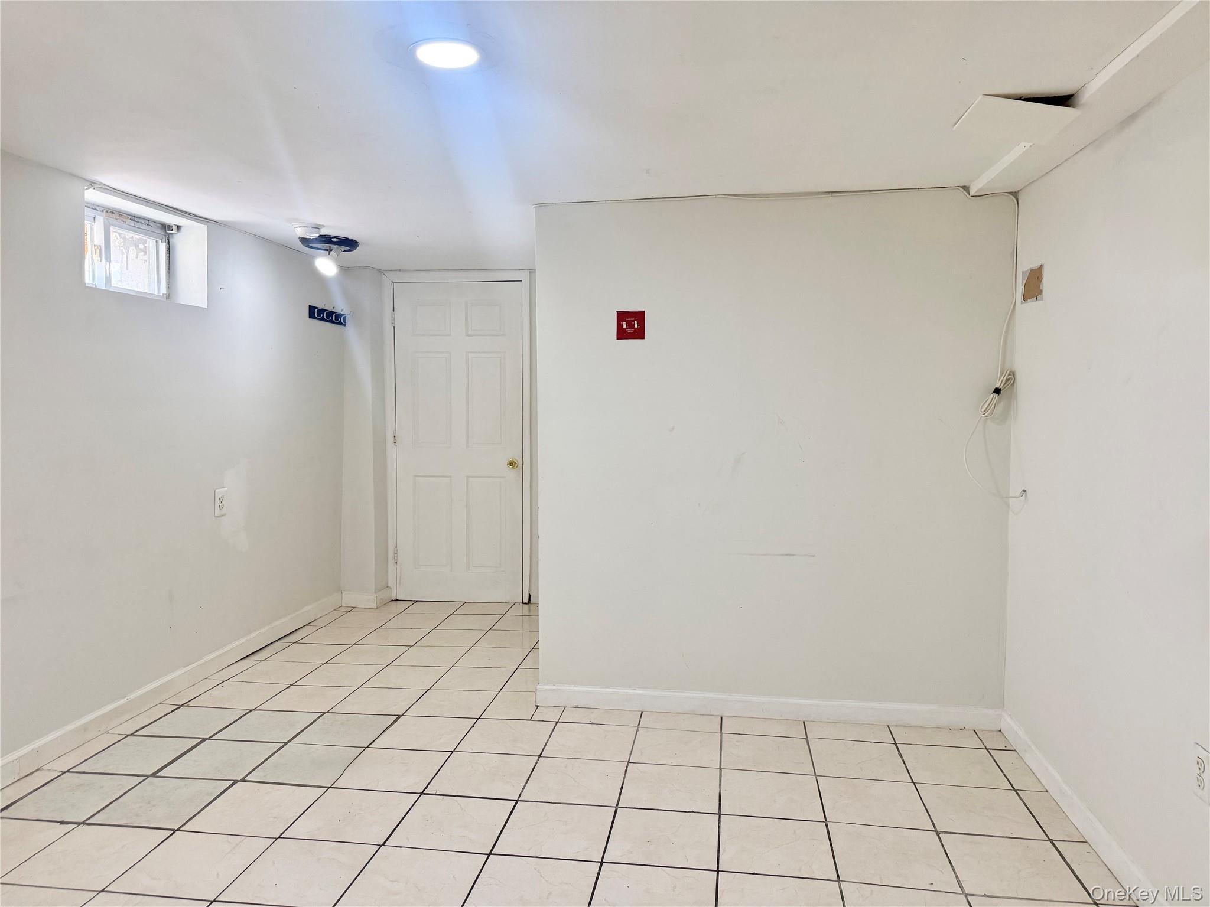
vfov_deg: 56.8
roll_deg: +0.4
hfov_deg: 71.6
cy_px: 454
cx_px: 605
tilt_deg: -2.7
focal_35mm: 24
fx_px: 839
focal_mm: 6.76
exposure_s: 1/186
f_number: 1.78
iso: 200
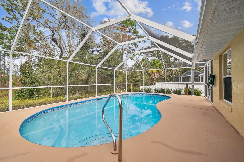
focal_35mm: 15
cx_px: 122
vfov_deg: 77.3
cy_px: 81
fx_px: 102
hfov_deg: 100.4
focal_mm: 10
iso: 100
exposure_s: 1/80
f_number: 7.1
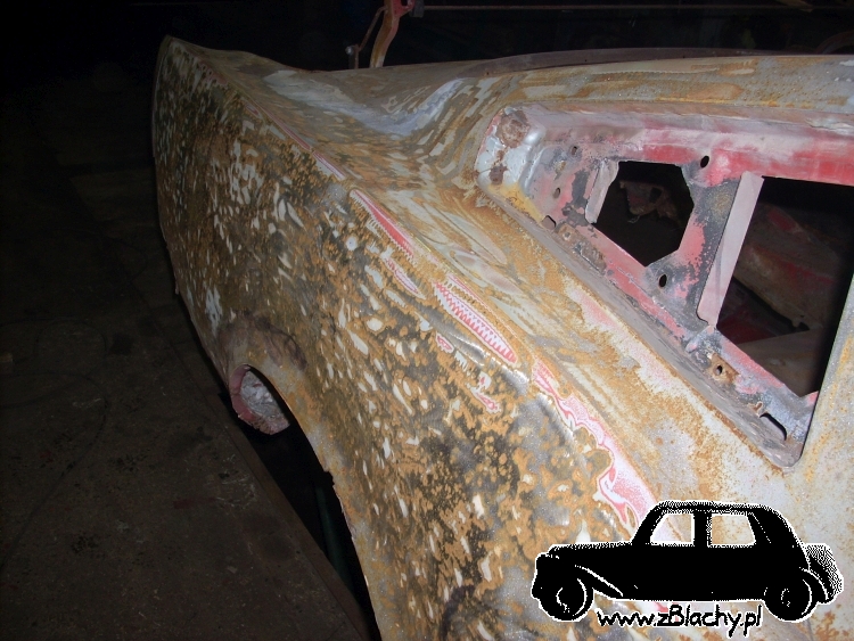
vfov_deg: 38.7
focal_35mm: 37
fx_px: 913
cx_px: 427
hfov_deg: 50.1
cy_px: 320
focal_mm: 6.2
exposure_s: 1/60
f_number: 2.8
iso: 64
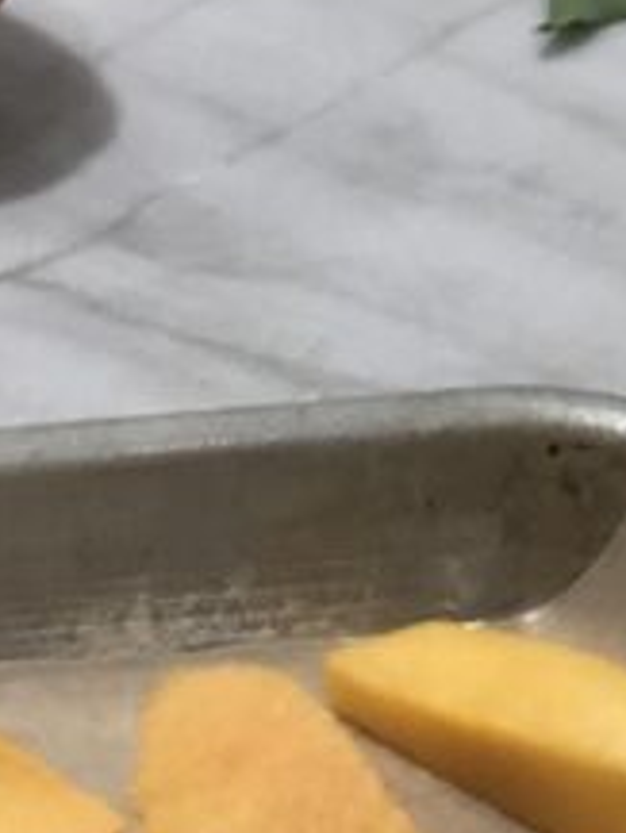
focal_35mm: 269
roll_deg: -2.1
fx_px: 6480
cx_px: -384
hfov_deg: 5.5
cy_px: 1121
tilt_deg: -35.2
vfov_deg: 7.3
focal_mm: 6.6
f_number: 2.8
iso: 160
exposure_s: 1/30
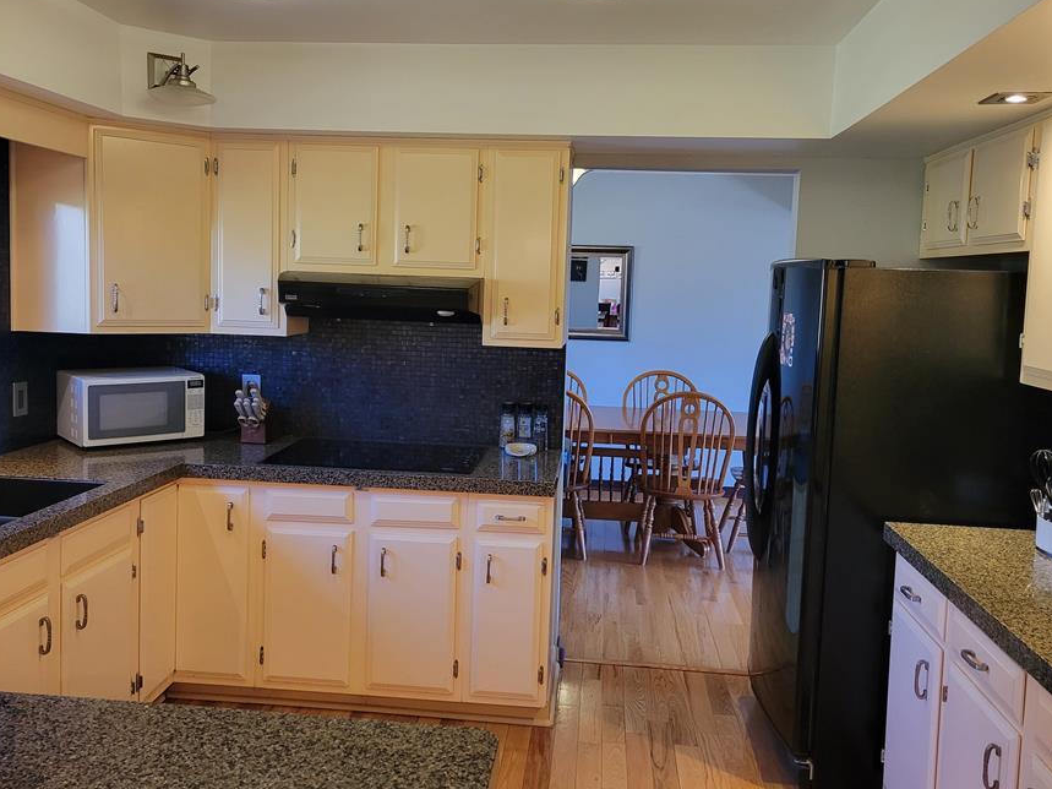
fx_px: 942
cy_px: 358
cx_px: 518
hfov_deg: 58.4
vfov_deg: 45.4
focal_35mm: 31
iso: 320
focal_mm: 5.4
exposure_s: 1/120
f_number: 1.8
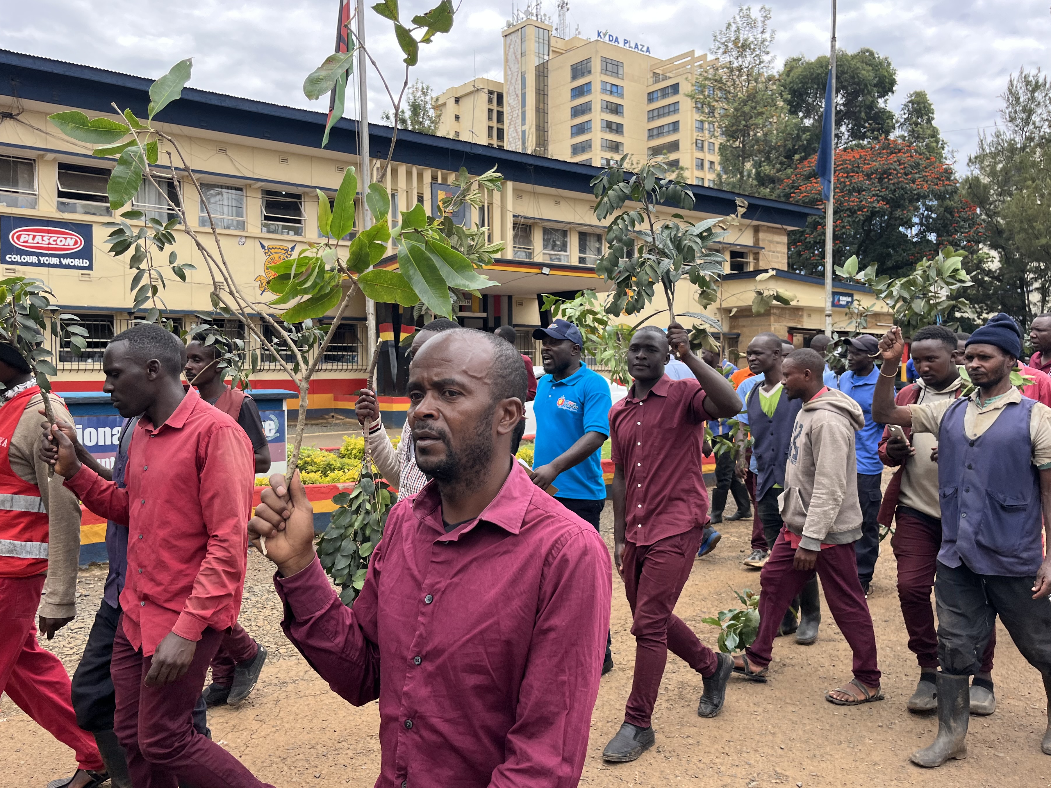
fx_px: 880
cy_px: 382
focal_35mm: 29
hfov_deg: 61.6
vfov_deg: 48.2
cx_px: 498
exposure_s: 1/878
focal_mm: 5.1
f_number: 1.6
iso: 50
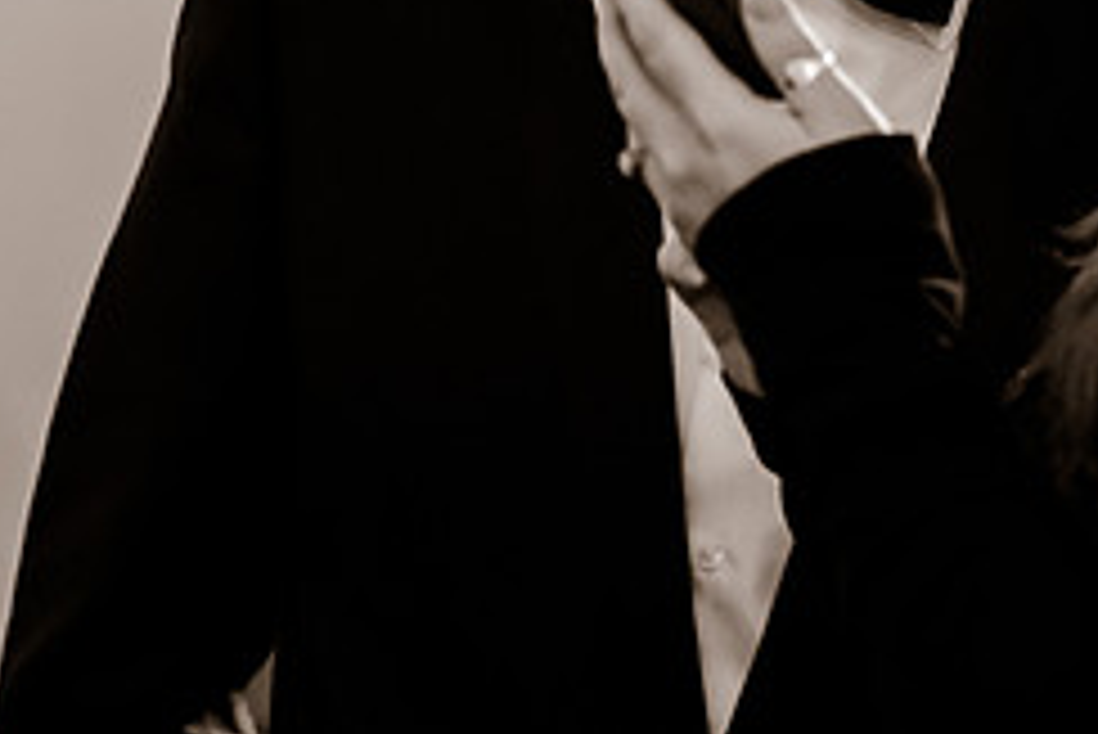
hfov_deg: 5.0
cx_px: 1151
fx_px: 12451
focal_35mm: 408
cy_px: -210
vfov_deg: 3.4
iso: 4000
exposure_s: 1/100
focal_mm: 105
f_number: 2.8
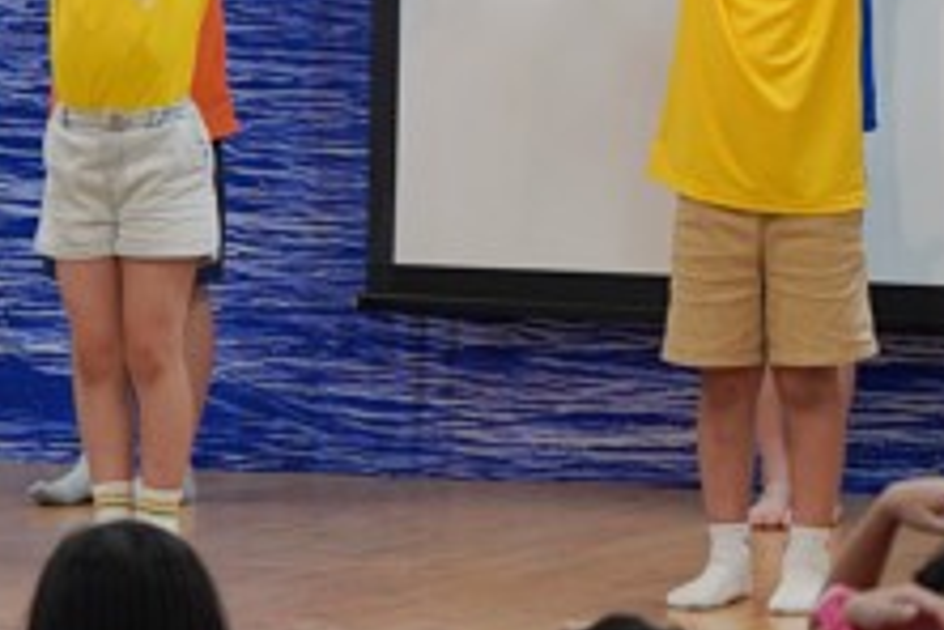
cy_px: -158
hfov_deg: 7.1
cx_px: 1425
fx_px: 7447
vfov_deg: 4.8
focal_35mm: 284
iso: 800
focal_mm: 70
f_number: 4
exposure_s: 1/160
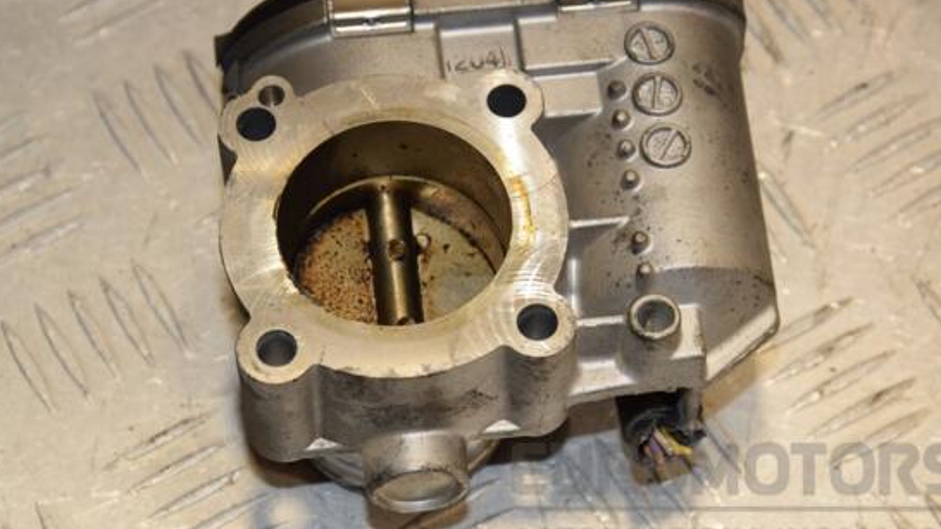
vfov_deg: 9.4
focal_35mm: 130
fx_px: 3233
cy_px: 240
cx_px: 479
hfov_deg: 16.6
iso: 800
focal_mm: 75
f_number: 8
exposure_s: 1/200
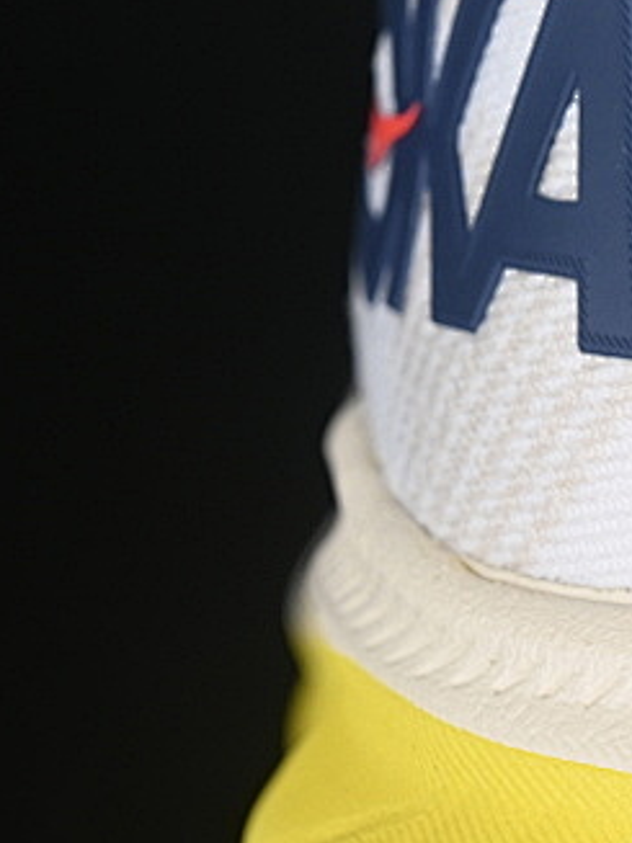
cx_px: 996
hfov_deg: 6.2
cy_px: 170
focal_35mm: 238
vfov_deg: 8.3
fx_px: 5797
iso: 160
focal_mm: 50
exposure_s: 1/80
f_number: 7.1
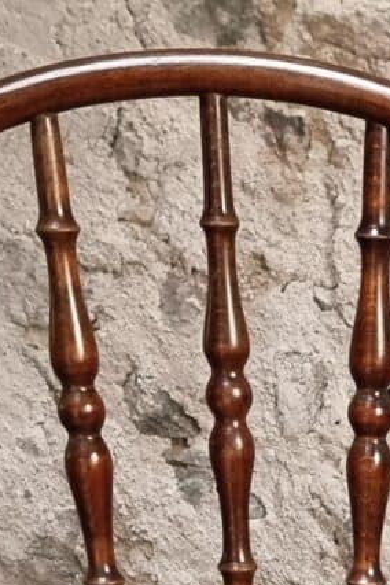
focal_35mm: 120
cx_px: 651
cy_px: 813
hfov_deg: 10.8
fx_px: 1950
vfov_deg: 16.0
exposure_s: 1/33
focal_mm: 6.7
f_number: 1.8
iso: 640
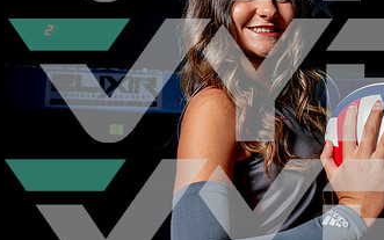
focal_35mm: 45
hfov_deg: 42.5
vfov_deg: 28.4
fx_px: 471
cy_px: 81
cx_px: 304
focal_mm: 24
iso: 250
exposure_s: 1/200
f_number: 5
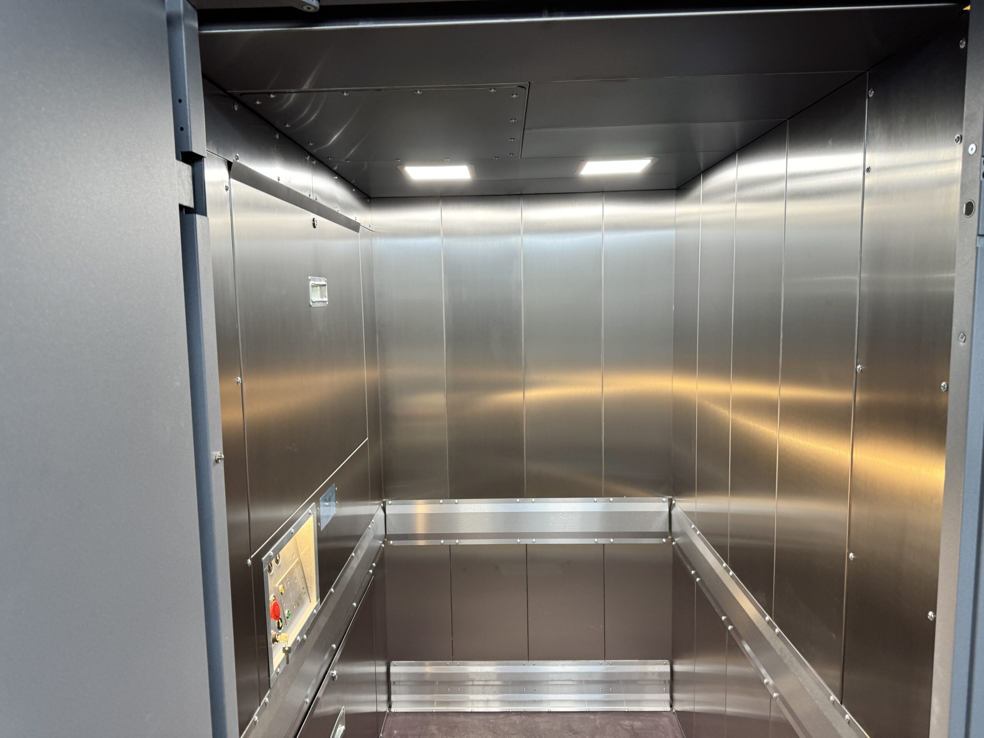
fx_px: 682
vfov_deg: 56.8
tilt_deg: -2.7
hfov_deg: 71.6
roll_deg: -1.4
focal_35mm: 24
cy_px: 369
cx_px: 492
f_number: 1.78
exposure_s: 1/50
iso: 125
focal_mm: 6.76
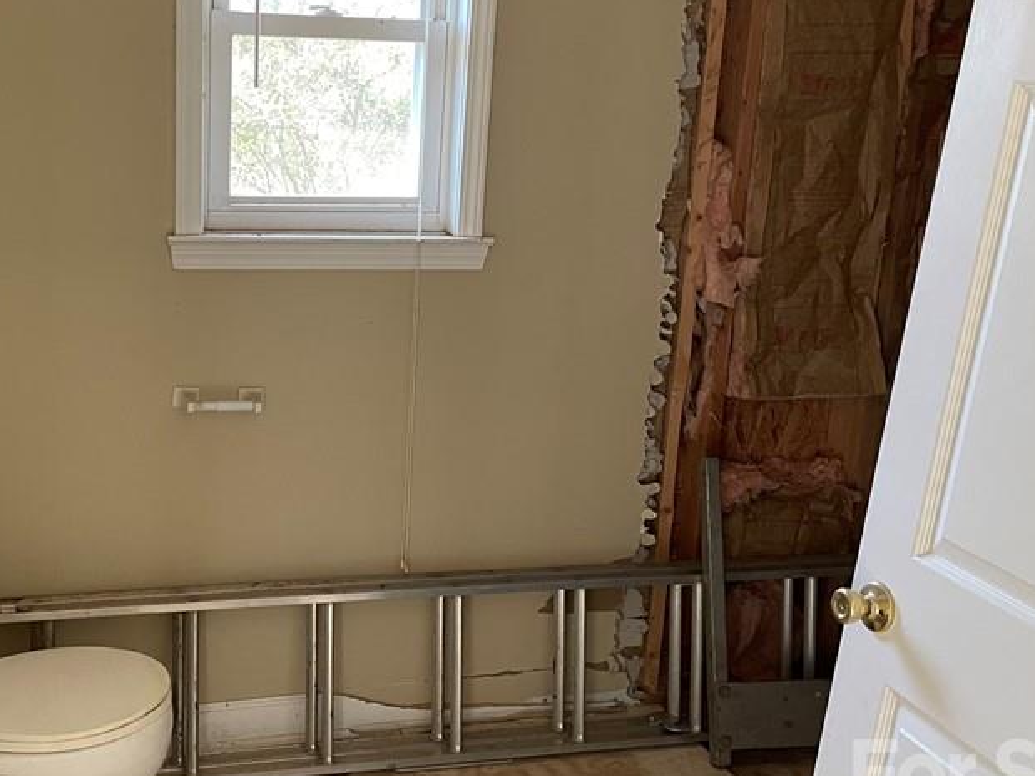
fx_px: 1285
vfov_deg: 33.5
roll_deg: -2.8
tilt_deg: -12.0
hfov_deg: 43.2
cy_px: 340
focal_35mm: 43
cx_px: 333
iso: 250
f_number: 1.6
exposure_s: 1/60
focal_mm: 4.2
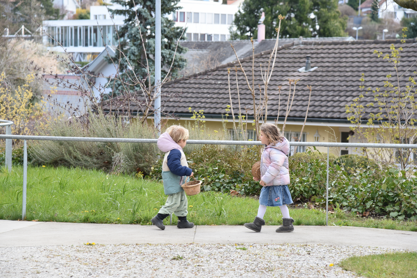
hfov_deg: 17.1
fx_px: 1390
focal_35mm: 120
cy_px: 139
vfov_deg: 11.4
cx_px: 208
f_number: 6.3
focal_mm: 120
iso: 400
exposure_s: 1/160
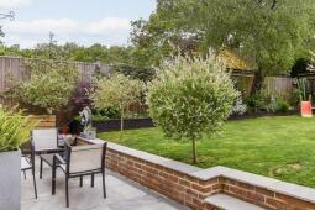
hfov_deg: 65.3
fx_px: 245
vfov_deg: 46.3
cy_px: 94
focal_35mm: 28
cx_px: 175
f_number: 8
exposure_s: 1/50
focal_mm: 10
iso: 160
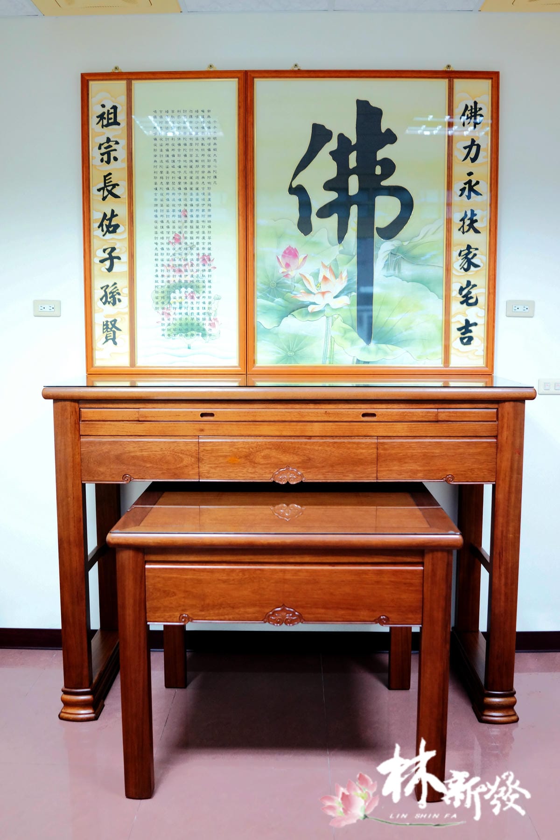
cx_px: 280
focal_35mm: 35
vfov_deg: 54.4
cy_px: 420
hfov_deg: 37.9
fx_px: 817
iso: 1600
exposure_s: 1/80
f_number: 2.2
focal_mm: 35
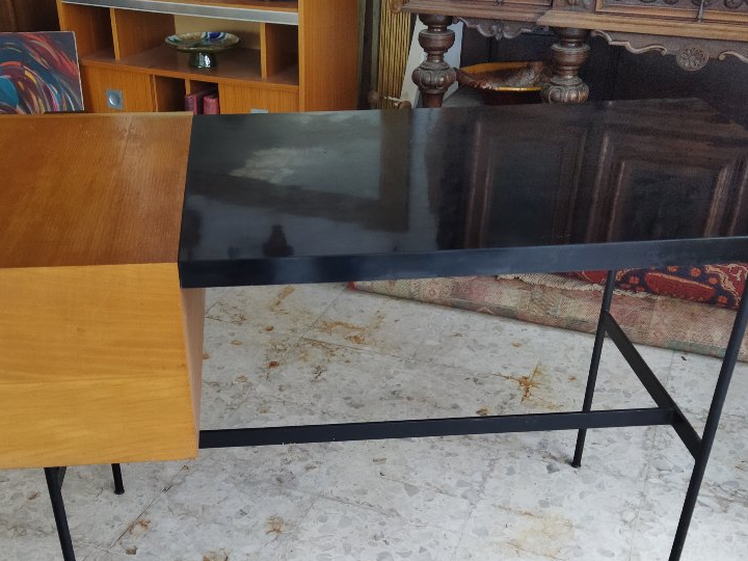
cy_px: 417
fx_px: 972
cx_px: 319
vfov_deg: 31.6
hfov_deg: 42.0
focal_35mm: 45
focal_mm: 4.71
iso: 303
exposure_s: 1/50
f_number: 1.79
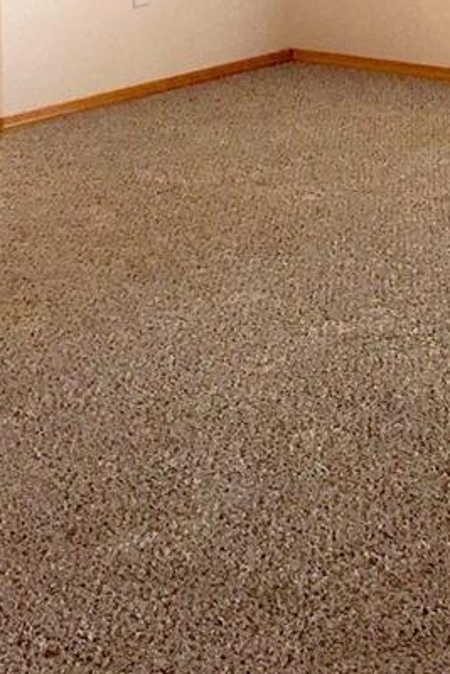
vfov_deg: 17.0
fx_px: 2117
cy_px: -219
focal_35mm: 113
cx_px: 410
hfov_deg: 12.0
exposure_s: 1/60
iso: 32
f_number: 2.2
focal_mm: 4.15
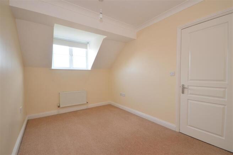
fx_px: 97
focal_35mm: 15
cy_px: 78
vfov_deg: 77.3
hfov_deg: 100.4
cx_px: 116
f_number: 11
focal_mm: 10
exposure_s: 1/4
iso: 200
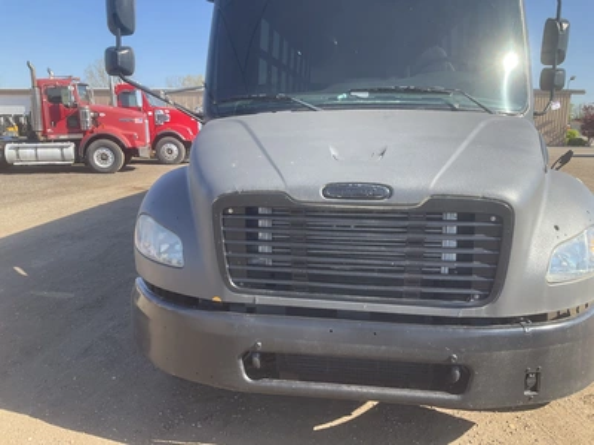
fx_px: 498
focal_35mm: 29
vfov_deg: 48.2
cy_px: 222
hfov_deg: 61.7
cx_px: 297
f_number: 1.8
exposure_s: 1/683
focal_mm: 3
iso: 25
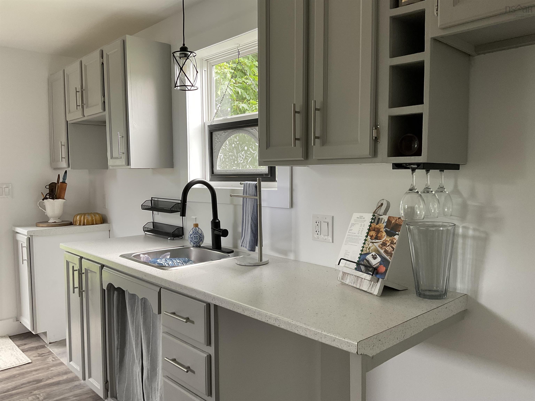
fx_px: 448
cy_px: 200
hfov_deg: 61.7
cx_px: 268
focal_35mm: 29
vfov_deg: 48.2
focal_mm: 3
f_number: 1.8
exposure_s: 1/108
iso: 64
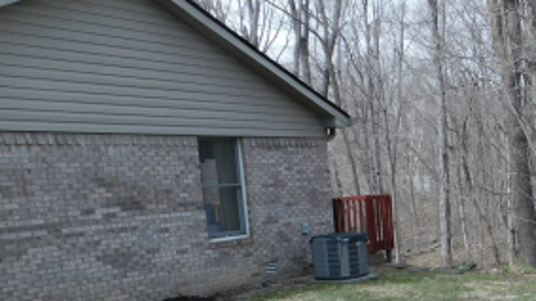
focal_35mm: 59
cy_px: 314
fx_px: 838
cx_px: 546
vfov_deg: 19.7
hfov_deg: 32.4
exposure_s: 1/800
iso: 125
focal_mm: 4
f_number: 3
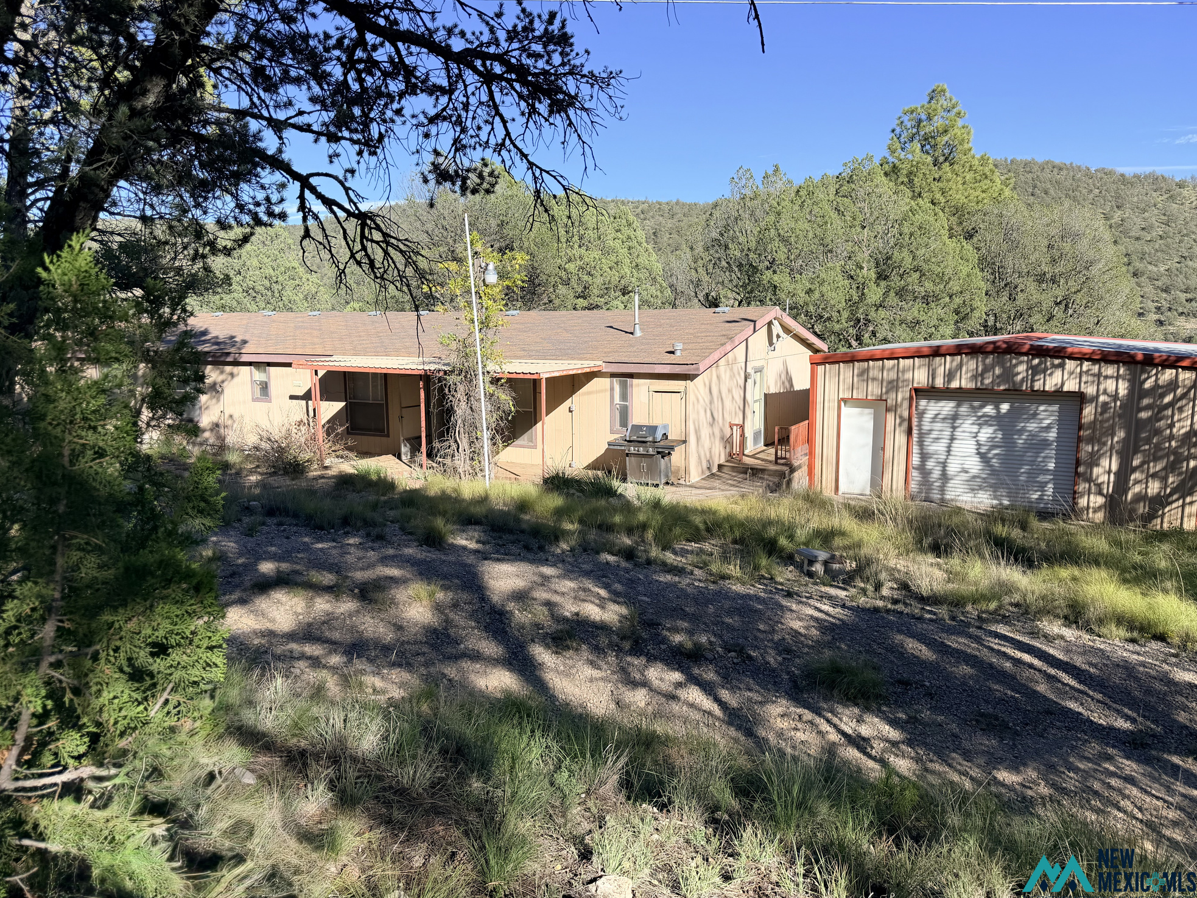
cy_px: 447
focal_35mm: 25
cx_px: 592
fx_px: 865
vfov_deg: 54.9
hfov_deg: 69.4
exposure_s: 1/2801
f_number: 1.78
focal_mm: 6.76
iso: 80
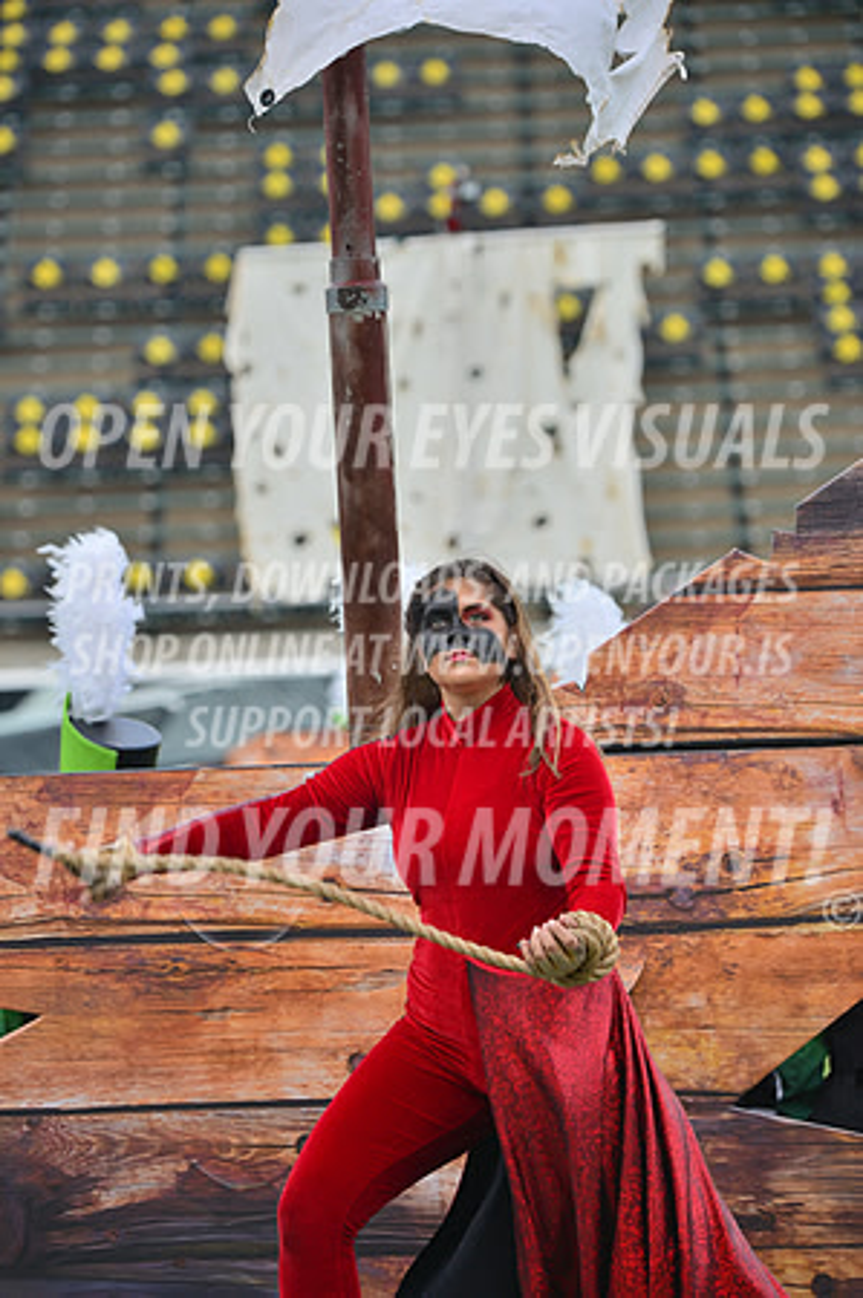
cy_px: 649
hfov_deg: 5.7
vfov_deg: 8.6
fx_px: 8649
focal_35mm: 240
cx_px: 432
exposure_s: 1/640
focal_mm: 240
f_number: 5.6
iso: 200
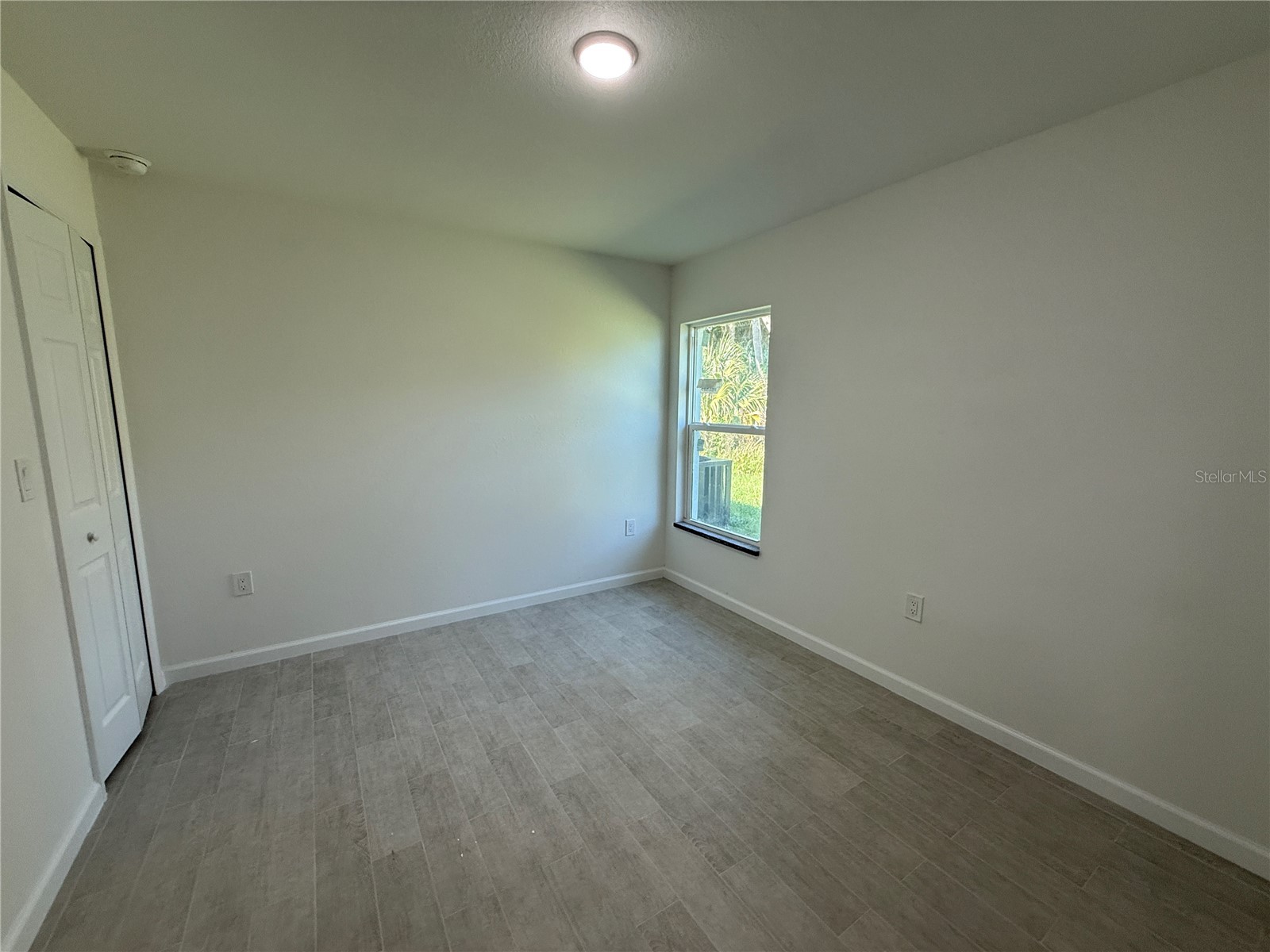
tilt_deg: -8.9
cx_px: 635
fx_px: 514
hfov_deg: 102.1
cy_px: 476
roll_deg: -0.7
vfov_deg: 85.7
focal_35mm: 14
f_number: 2.2
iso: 125
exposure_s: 1/120
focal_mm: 2.22
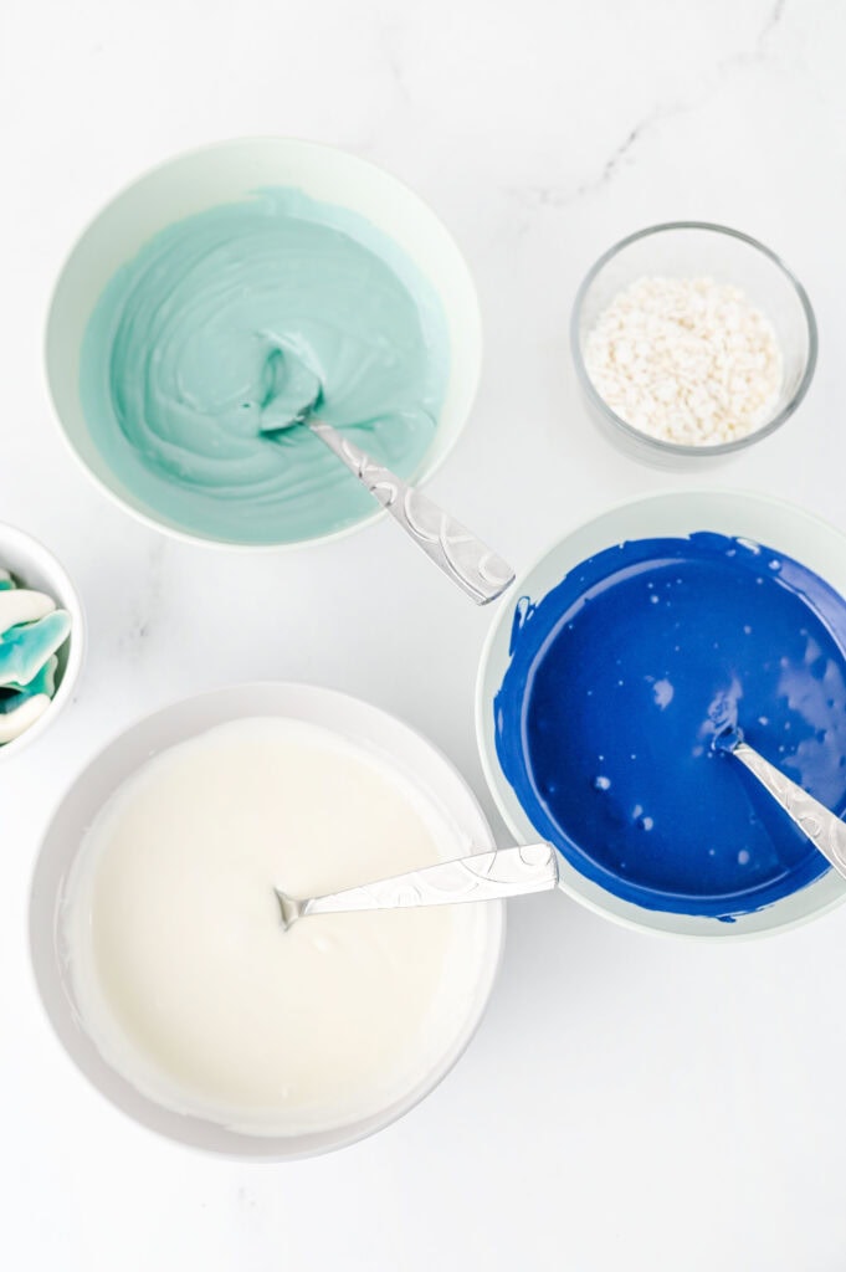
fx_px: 1765
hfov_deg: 26.9
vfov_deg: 39.6
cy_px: 636
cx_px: 423
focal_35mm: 50
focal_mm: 50
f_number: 4
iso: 125
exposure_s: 1/100
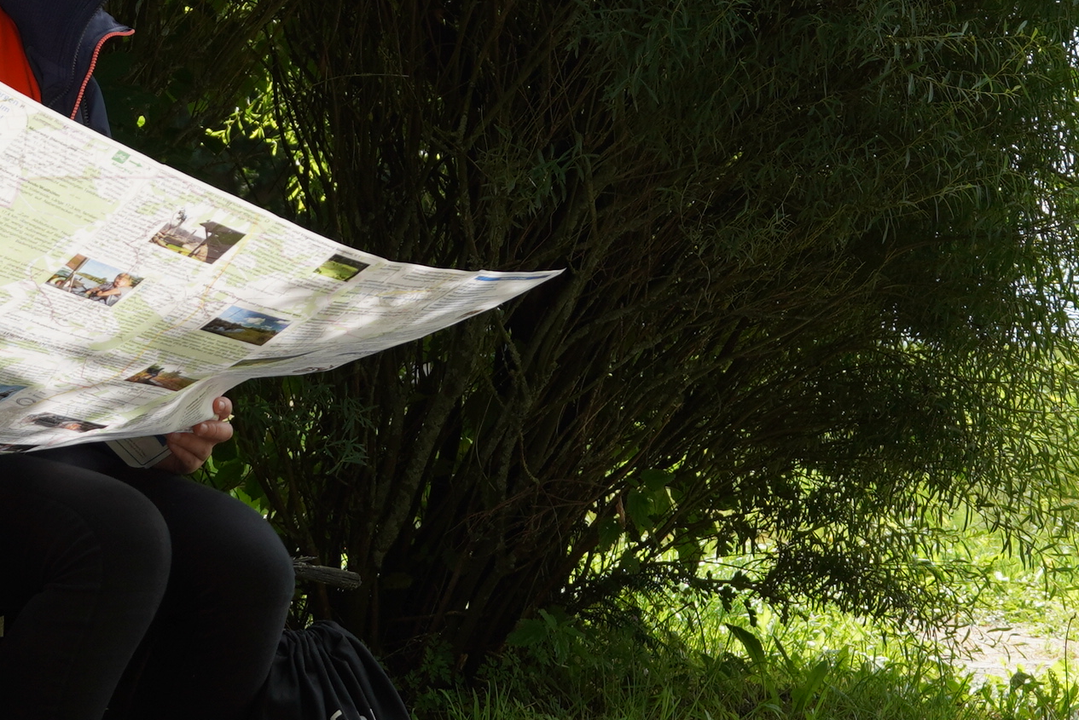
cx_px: 546
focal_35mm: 126
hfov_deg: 16.3
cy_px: 140
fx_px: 3769
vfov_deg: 10.9
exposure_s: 1/320
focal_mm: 25
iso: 100
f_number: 4.5
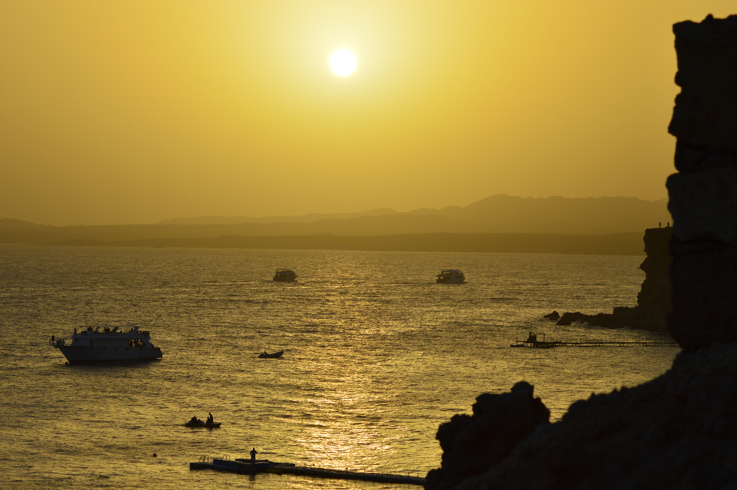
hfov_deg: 16.1
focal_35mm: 128
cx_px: 368
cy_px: 245
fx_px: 2608
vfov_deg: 10.7
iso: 100
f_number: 11
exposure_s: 1/500
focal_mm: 85
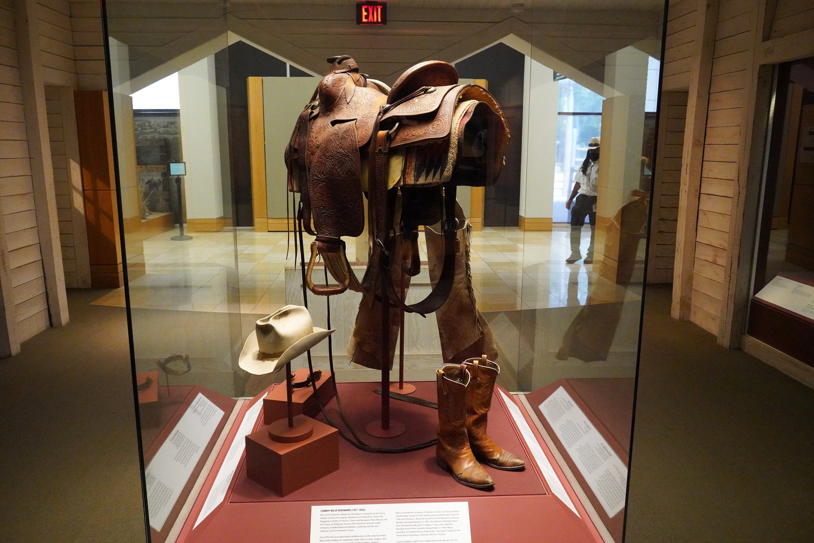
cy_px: 272
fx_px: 633
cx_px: 407
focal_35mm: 28
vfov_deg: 46.4
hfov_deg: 65.5
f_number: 8
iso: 16000
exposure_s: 1/100
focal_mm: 28
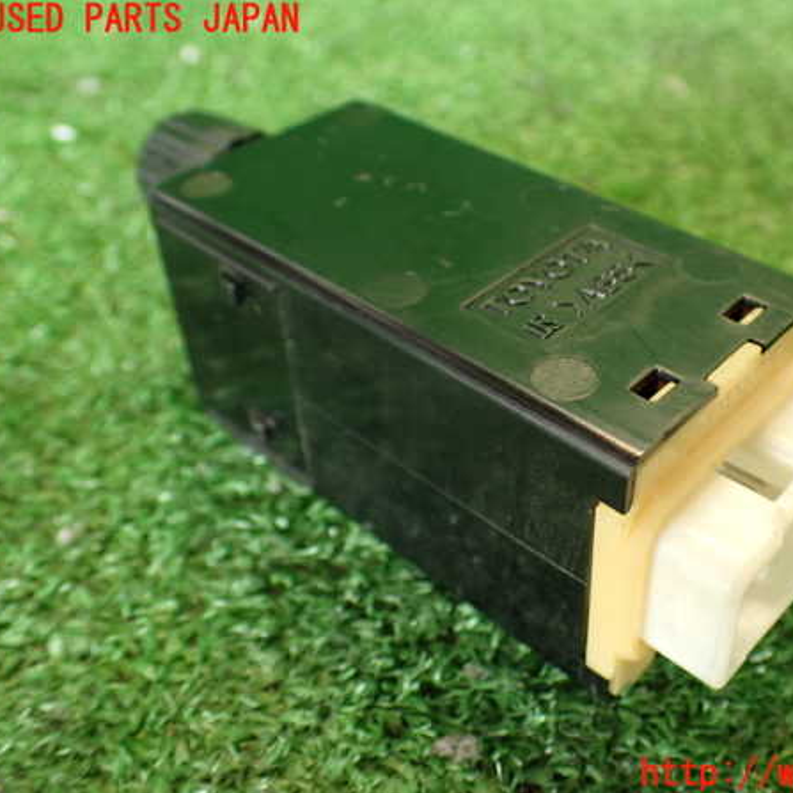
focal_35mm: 38
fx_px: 985
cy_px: 397
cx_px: 509
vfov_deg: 43.9
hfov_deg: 43.4
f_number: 2.4
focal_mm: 5.79
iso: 250
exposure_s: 1/30
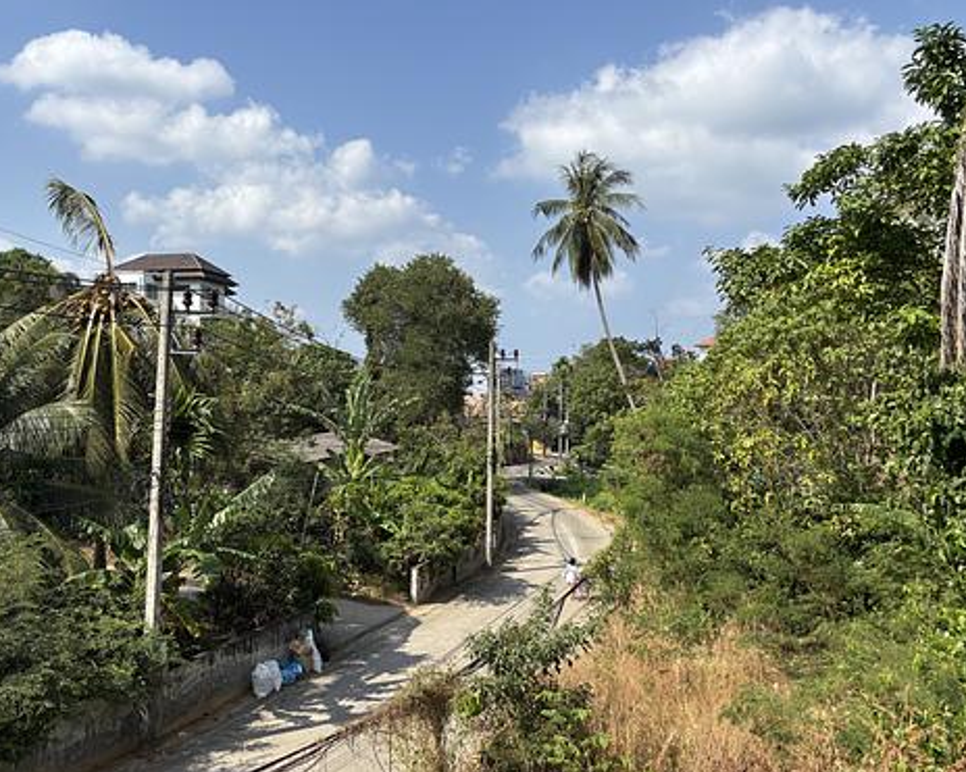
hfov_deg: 62.1
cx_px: 448
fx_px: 800
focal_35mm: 28
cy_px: 383
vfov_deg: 51.5
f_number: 1.6
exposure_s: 1/3311
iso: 50
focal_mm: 5.96
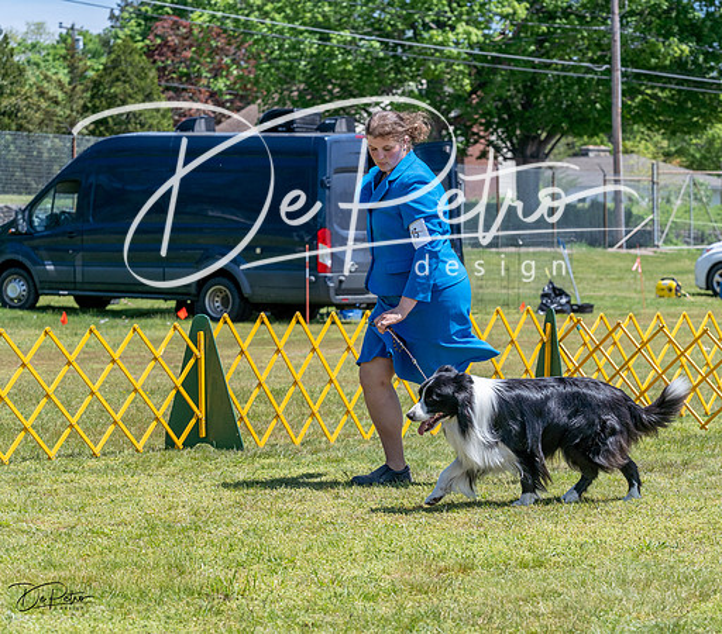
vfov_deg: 12.9
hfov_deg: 14.7
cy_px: 317
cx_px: 475
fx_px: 2800
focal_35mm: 126
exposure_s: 1/1600
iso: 640
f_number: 7.1
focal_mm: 106
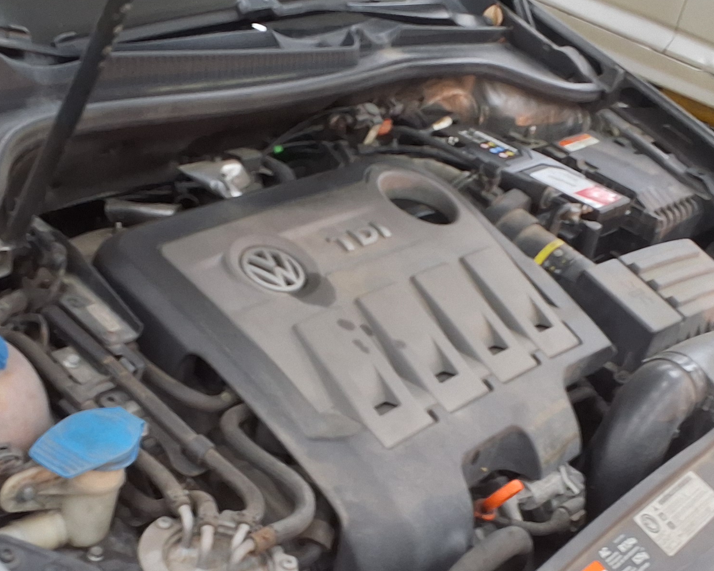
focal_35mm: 60
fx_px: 1268
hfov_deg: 31.5
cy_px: 320
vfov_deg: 25.4
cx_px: 358
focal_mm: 2.91
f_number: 1.9
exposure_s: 1/40
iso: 40
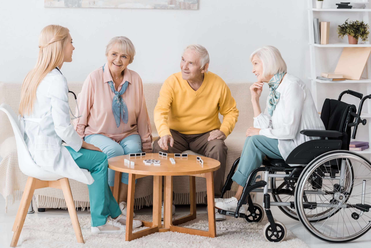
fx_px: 1052
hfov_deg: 20.0
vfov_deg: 13.4
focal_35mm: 102
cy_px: 124
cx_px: 186
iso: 100
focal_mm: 102
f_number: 3.5
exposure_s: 1/200
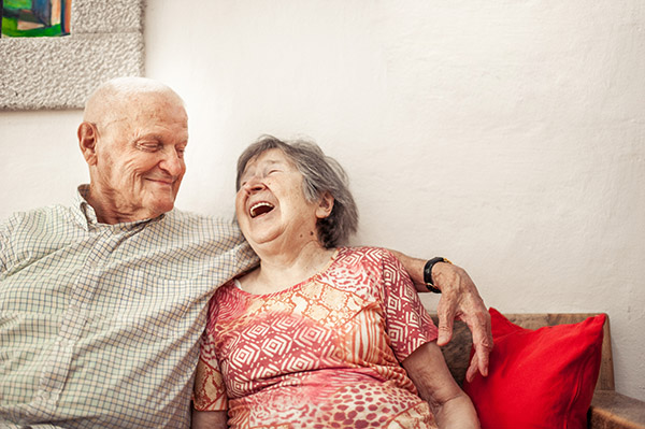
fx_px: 895
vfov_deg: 26.9
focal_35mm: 50
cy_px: 214
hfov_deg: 39.6
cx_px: 322
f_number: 1.4
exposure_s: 1/320
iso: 1000
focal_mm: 50
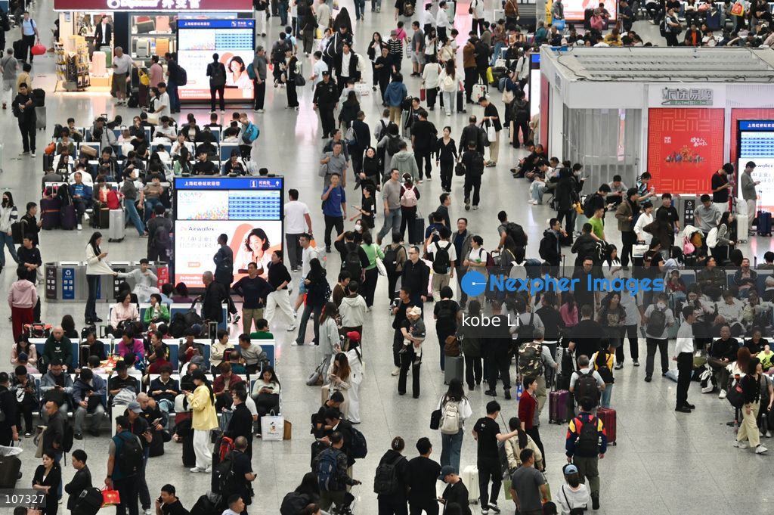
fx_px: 3437
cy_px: 258
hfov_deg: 12.8
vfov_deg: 8.6
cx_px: 387
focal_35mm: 160
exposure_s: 1/200
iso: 4000
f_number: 6.3
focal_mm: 160
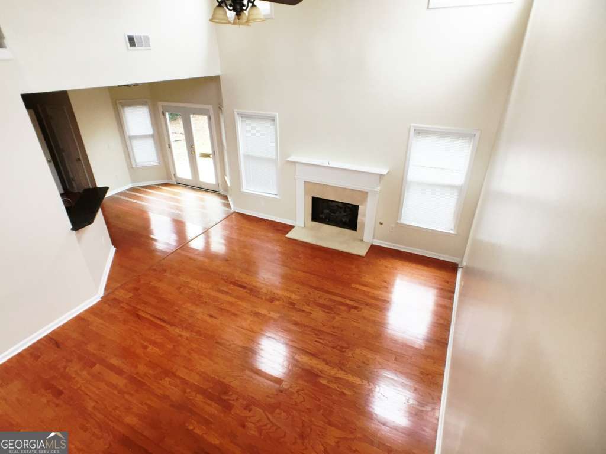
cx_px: 303
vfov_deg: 48.2
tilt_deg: -28.9
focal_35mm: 29
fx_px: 508
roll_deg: +1.0
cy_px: 227
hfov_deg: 61.7
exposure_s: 1/30
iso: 40
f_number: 2.2
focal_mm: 4.15
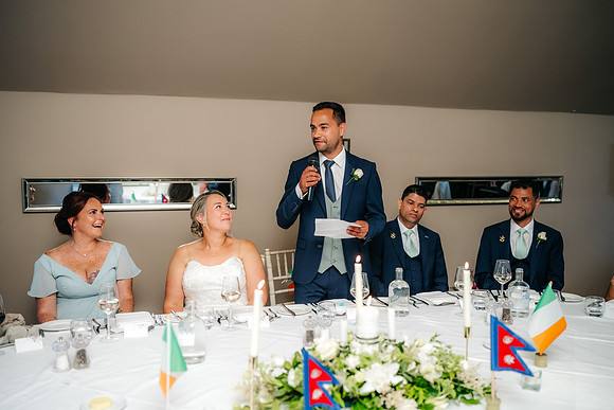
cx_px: 307
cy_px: 205
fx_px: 597
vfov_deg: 37.9
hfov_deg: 54.4
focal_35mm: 35
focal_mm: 35
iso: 800
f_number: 2
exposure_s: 1/200
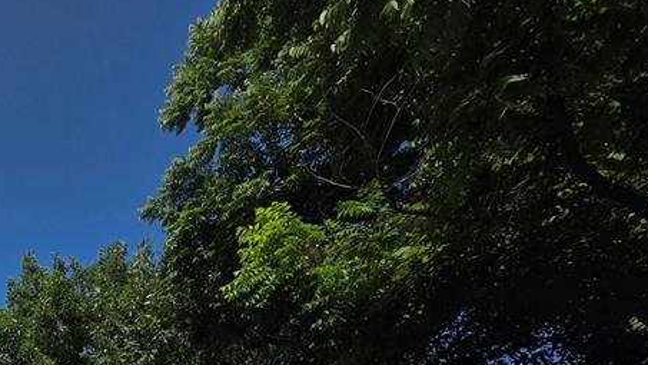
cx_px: -30
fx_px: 550
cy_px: 507
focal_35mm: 32
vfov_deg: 28.2
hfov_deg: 47.8
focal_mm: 2.2
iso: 50
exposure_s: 1/5000
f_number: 2.2
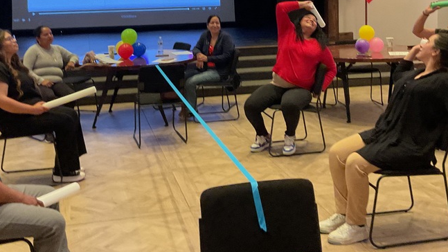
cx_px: 229
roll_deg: +2.1
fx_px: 594
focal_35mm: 50
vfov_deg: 23.3
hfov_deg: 41.3
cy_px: 24
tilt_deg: -2.1
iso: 250
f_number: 1.8
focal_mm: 3
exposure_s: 1/60
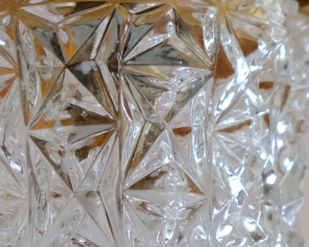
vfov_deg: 6.1
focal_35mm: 252
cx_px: 185
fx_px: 2305
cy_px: 304
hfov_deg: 7.7
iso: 3200
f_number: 4
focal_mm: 55
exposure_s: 1/125
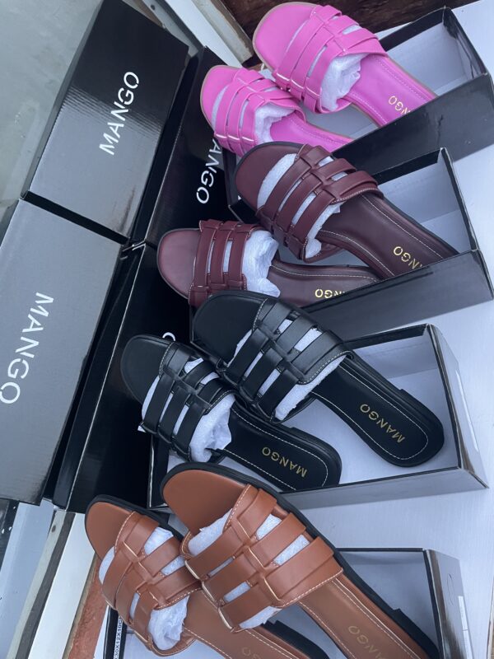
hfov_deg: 53.1
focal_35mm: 26
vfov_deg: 67.3
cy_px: 330
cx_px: 247
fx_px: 495
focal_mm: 4.2
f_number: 1.6
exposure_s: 1/47
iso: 500
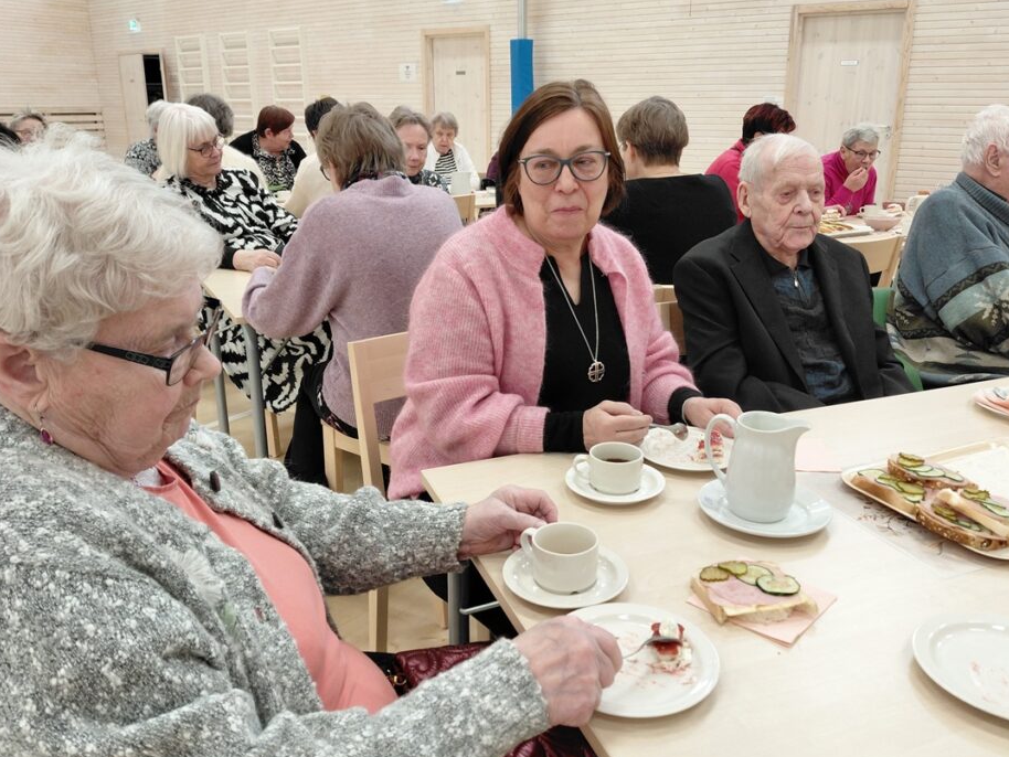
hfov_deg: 63.4
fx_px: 816
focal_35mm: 28
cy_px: 349
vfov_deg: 49.7
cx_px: 524
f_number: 1.8
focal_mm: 4.69
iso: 100
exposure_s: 1/100
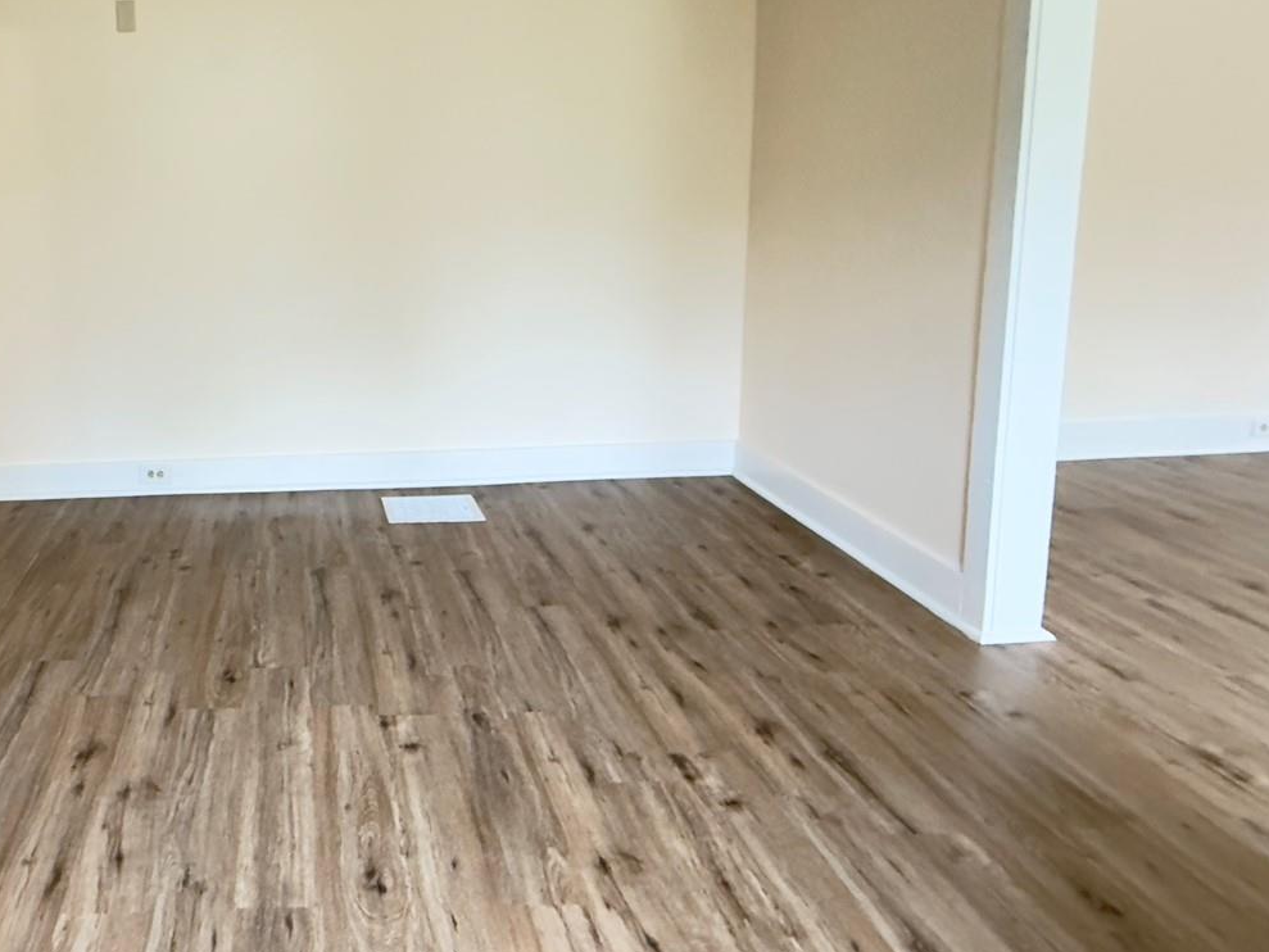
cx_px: 276
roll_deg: +2.4
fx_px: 1063
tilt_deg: -9.2
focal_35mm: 29
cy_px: 364
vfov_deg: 47.8
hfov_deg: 57.6
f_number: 2.2
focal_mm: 2.22
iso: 1000
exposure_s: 1/60
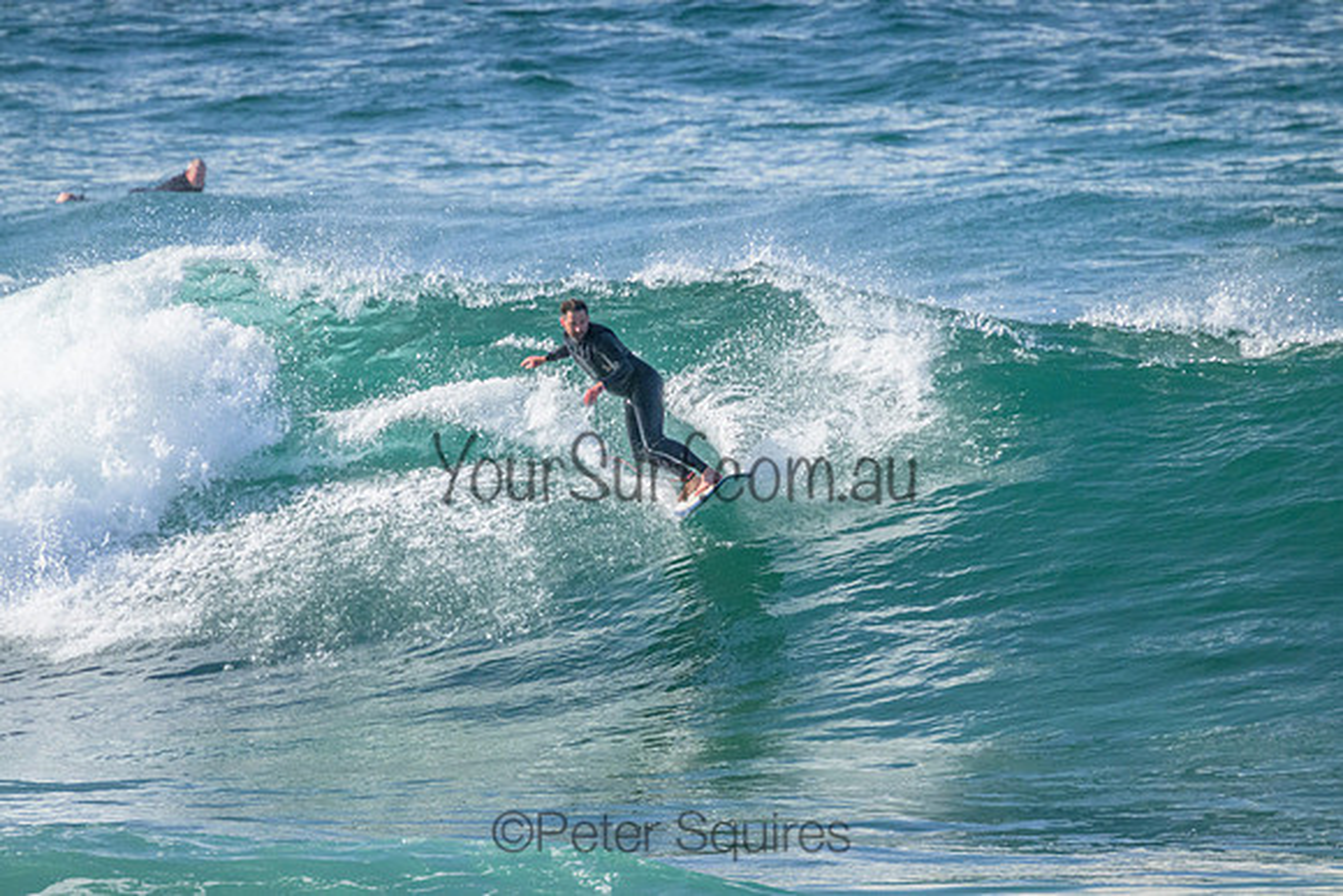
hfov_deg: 2.6
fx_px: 29850
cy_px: 448
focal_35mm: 800
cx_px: 672
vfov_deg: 1.7
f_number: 11
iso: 3200
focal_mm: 800
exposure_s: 1/1600
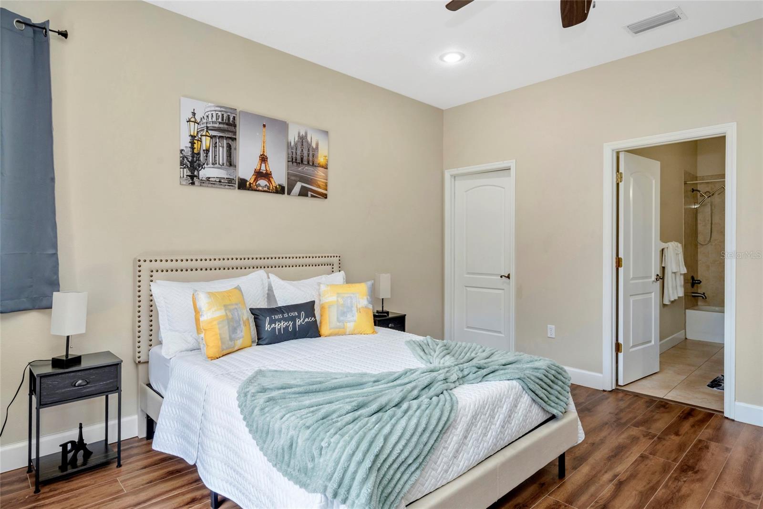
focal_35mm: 20
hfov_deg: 84.0
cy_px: 254
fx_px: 424
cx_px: 382
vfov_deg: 61.9
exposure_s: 1/60
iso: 640
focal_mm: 20
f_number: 8
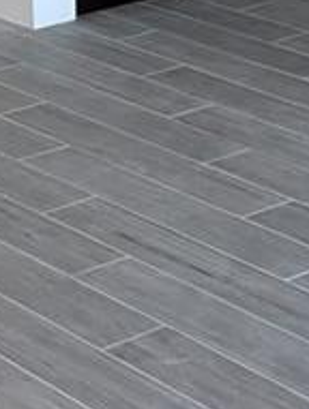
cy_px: -612
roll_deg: +2.1
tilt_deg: +7.7
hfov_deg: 9.1
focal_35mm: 163
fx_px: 1934
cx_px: 60
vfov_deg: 10.3
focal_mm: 5.96
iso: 125
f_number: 1.6
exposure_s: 1/121
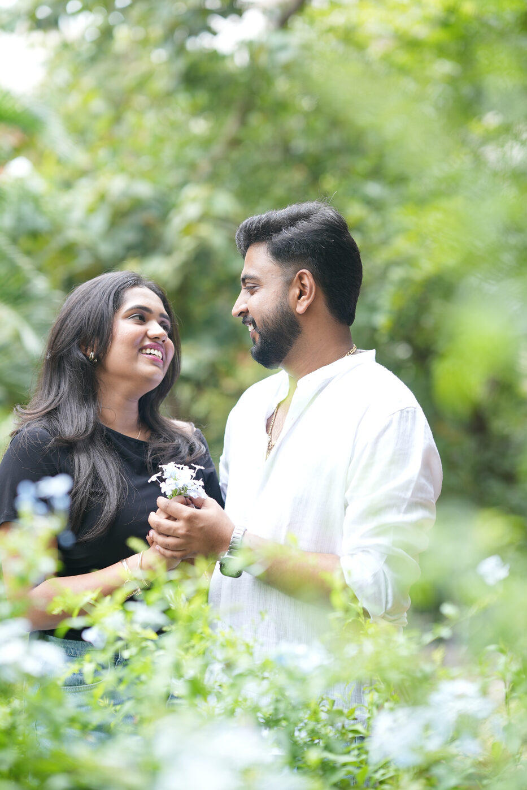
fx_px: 1864
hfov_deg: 16.1
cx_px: 264
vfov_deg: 23.9
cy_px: 395
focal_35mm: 85
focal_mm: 85
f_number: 2.2
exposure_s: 1/320
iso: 200
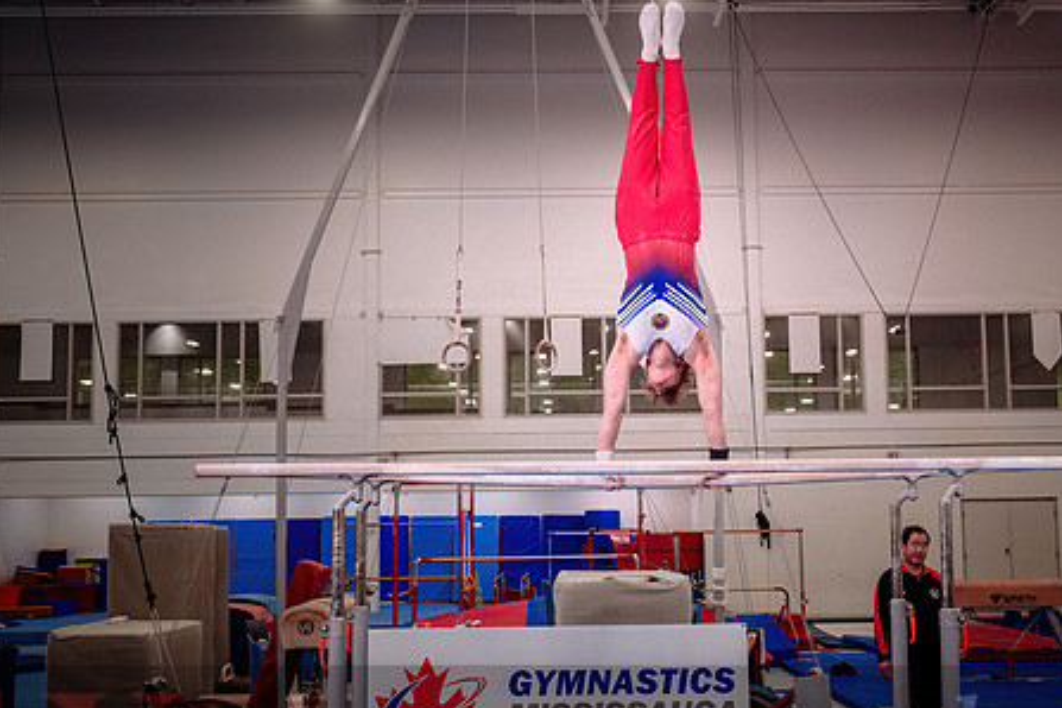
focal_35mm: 40
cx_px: 603
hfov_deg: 48.3
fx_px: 1180
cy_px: 419
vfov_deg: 33.3
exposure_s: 1/800
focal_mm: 30
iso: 1600
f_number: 2.8
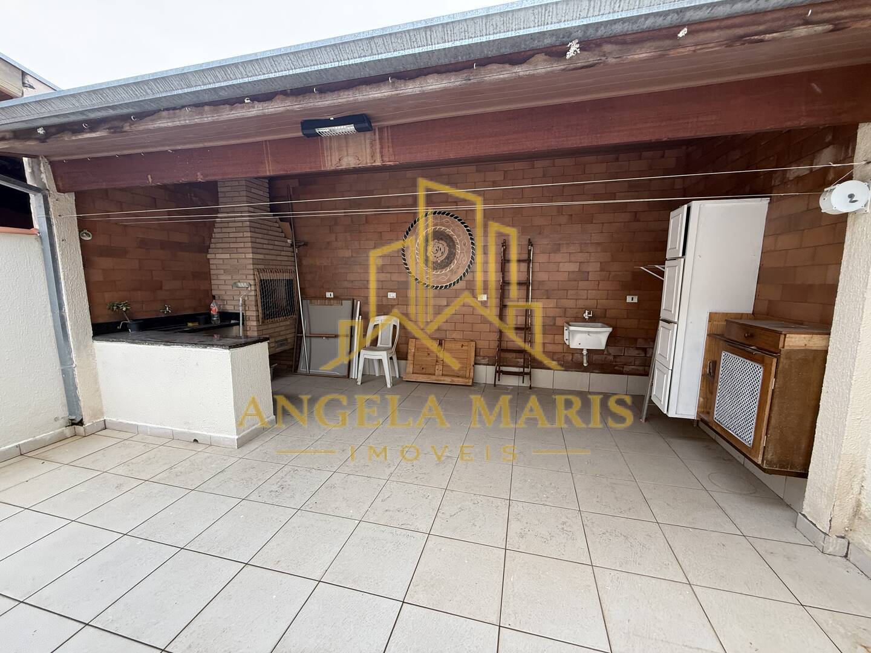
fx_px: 352
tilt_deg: -7.2
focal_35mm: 14
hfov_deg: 102.1
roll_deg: +0.0
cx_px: 436
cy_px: 326
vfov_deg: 85.7
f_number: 2.2
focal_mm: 2.22
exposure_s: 1/99
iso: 160
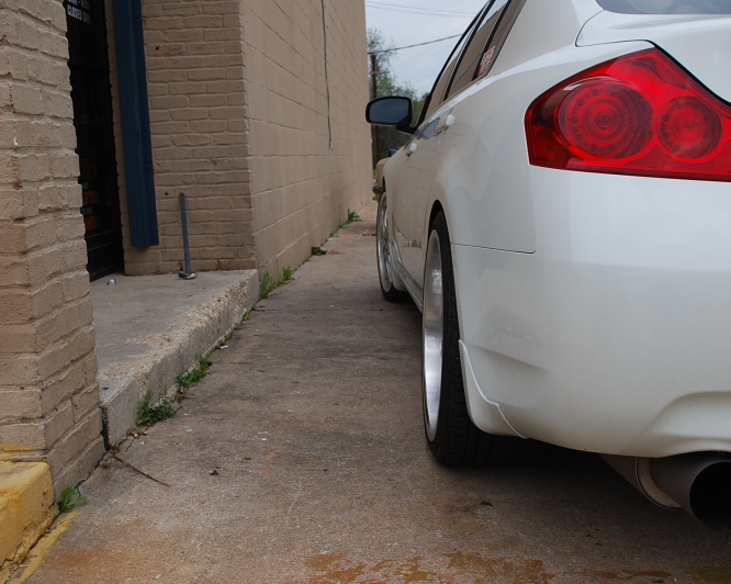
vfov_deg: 34.1
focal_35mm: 44
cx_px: 433
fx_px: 951
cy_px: 291
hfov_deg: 41.9
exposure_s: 1/200
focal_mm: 26
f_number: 7.1
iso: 100
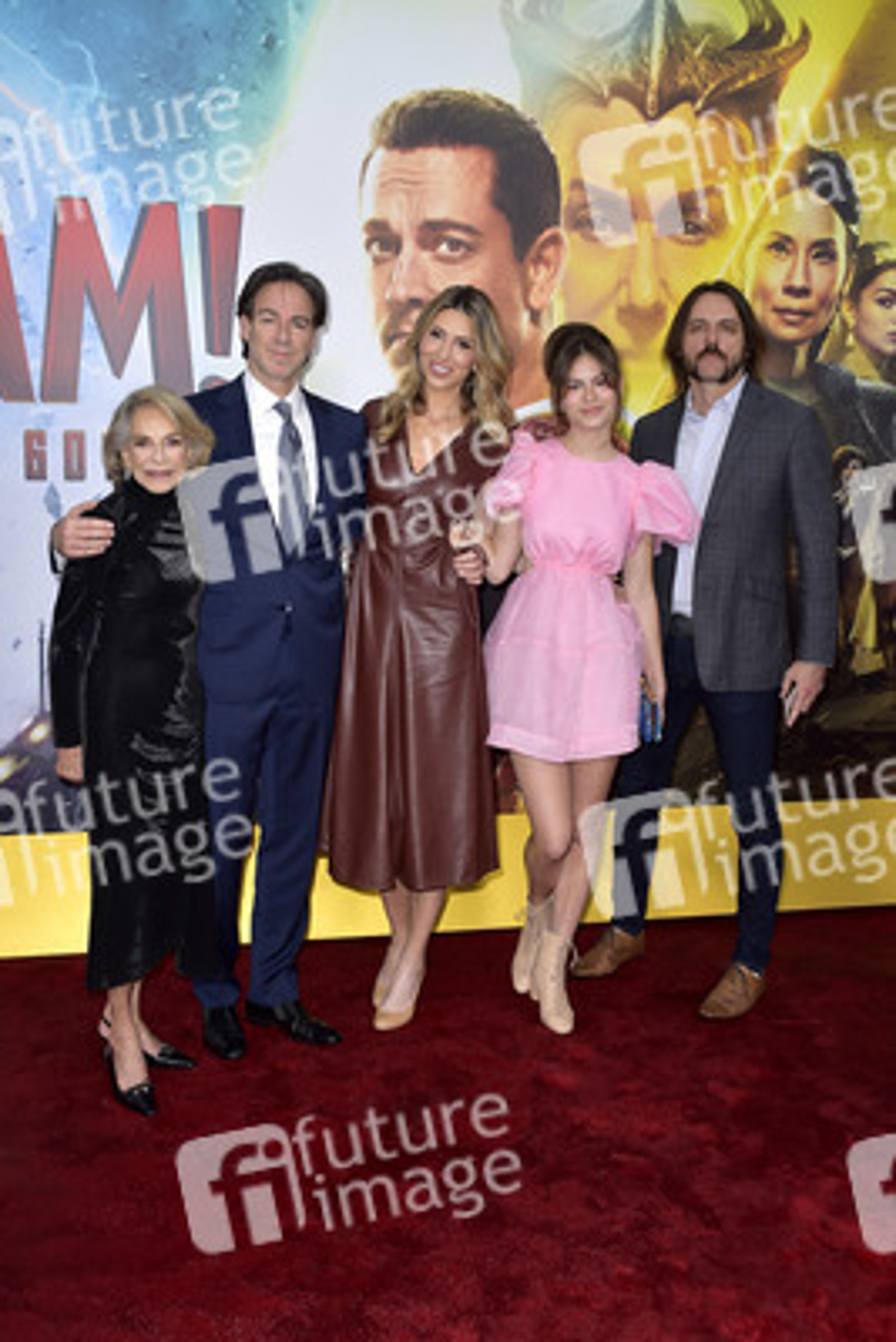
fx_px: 1305
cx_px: 448
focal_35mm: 35
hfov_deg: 37.9
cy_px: 671
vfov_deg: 54.4
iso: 400
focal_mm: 35
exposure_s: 1/250
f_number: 6.3
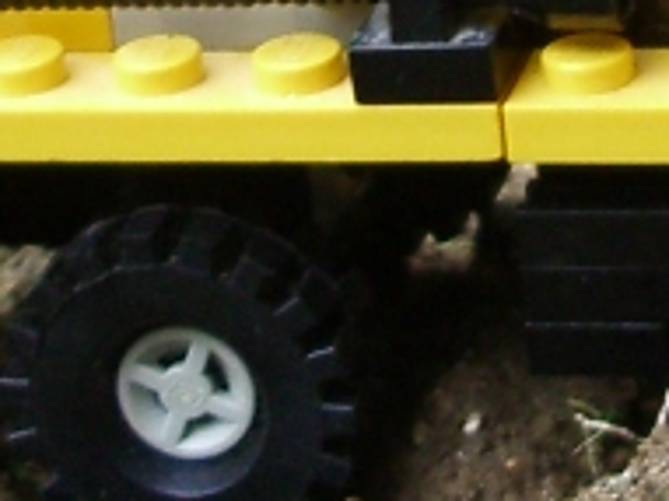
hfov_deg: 10.5
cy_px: -130
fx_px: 3631
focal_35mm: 188
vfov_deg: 7.8
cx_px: 525
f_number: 2.6
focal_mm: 5.8
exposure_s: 1/80
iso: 200
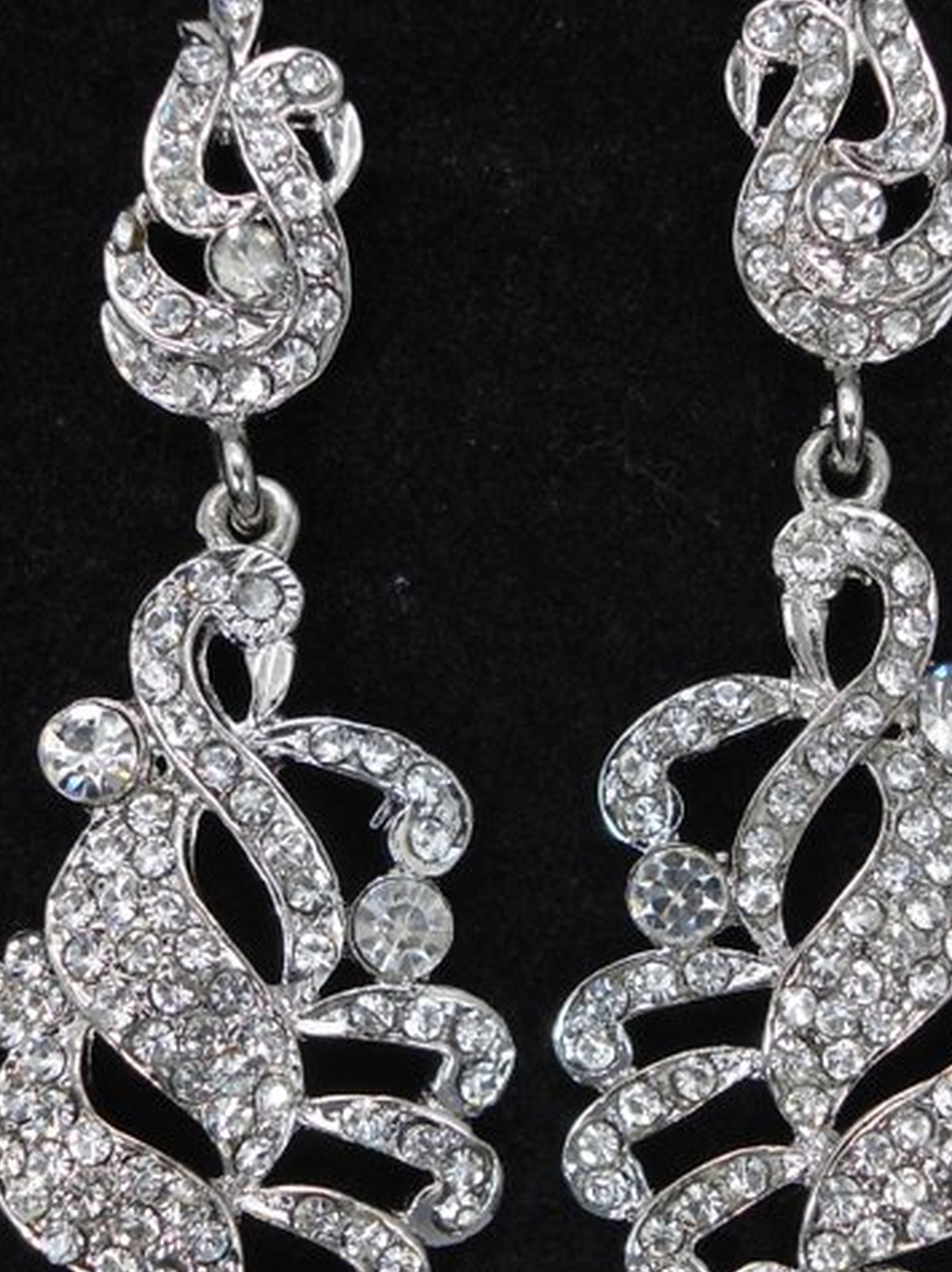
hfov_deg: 29.1
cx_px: 539
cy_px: 746
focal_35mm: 50
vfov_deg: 38.1
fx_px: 1835
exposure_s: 1/50
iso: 80
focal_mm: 6.7
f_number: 3.2
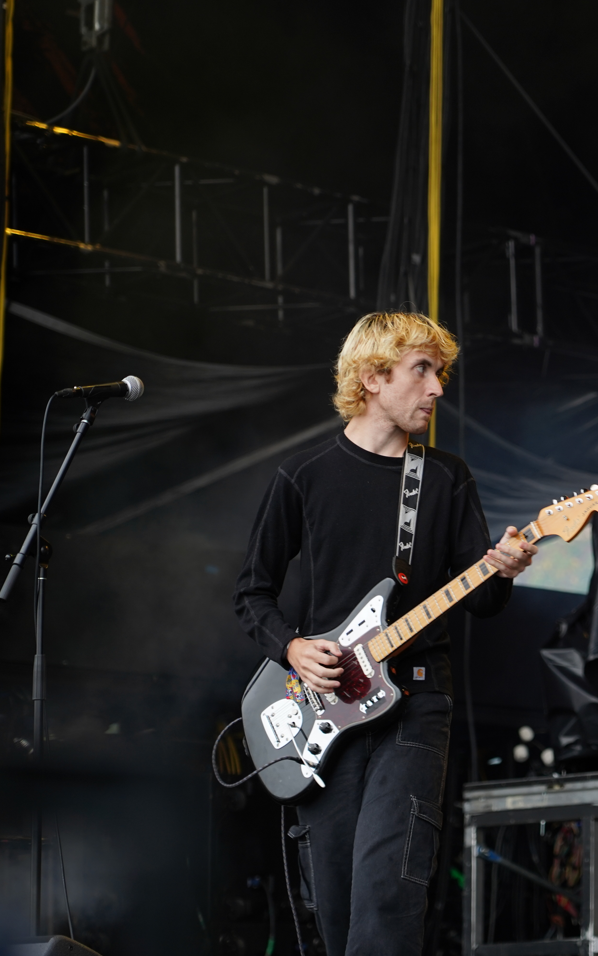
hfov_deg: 8.1
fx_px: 4198
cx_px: 598
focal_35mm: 161
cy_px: 479
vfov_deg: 13.0
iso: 250
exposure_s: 1/125
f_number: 4
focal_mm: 105
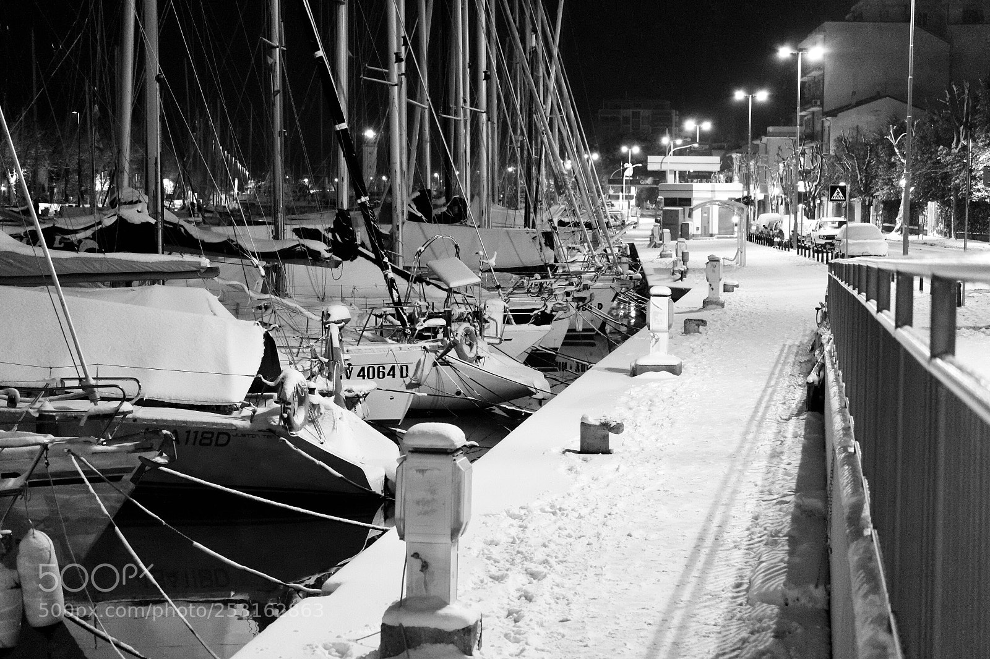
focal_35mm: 75
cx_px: 495
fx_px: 2062
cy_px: 330
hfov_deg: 27.0
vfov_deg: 18.2
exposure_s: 1/30
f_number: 4.5
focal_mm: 50
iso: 6400
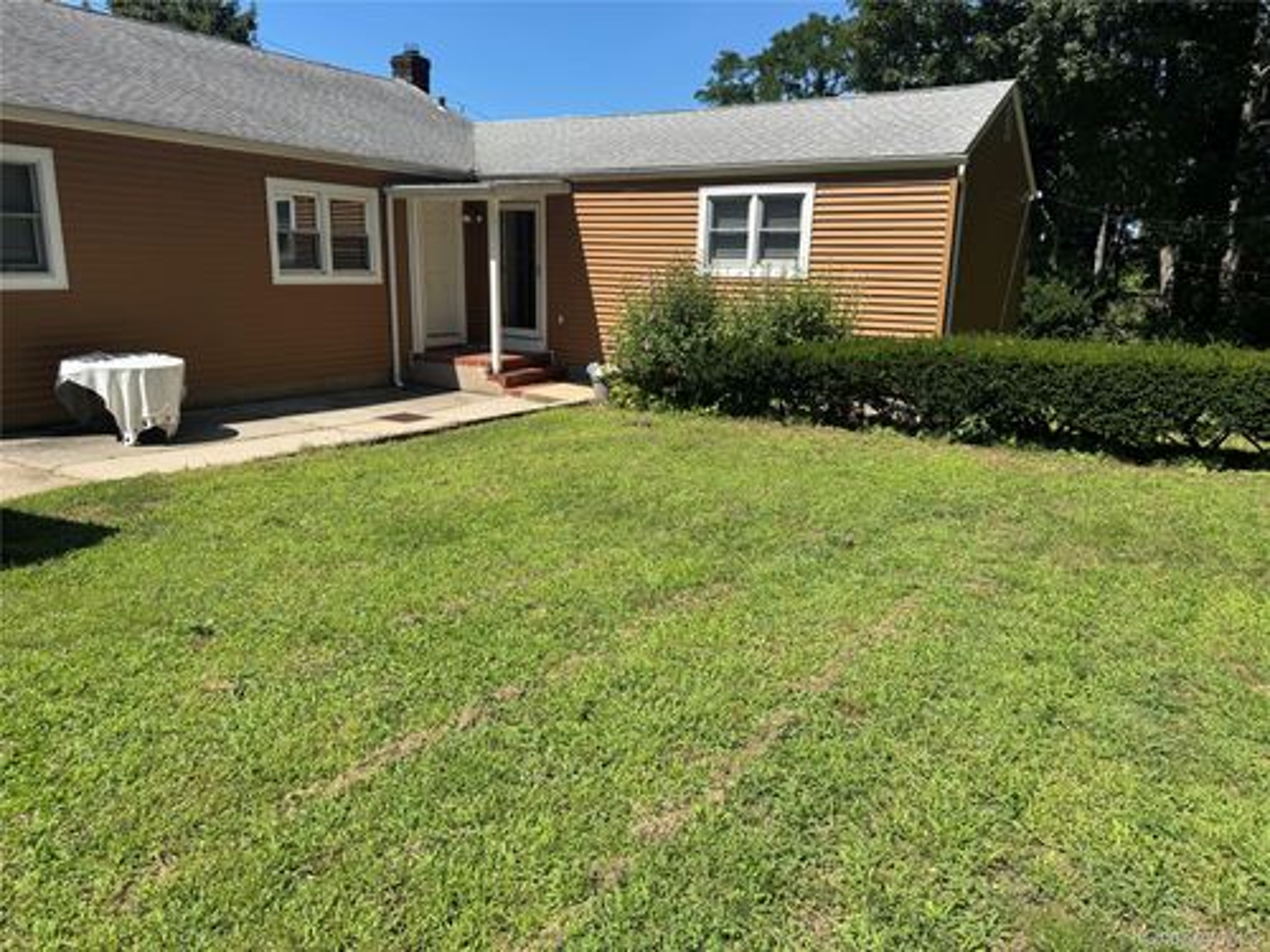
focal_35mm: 24
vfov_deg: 56.8
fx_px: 881
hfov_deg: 71.6
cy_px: 476
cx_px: 635
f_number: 1.78
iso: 80
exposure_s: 1/3247
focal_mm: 6.76
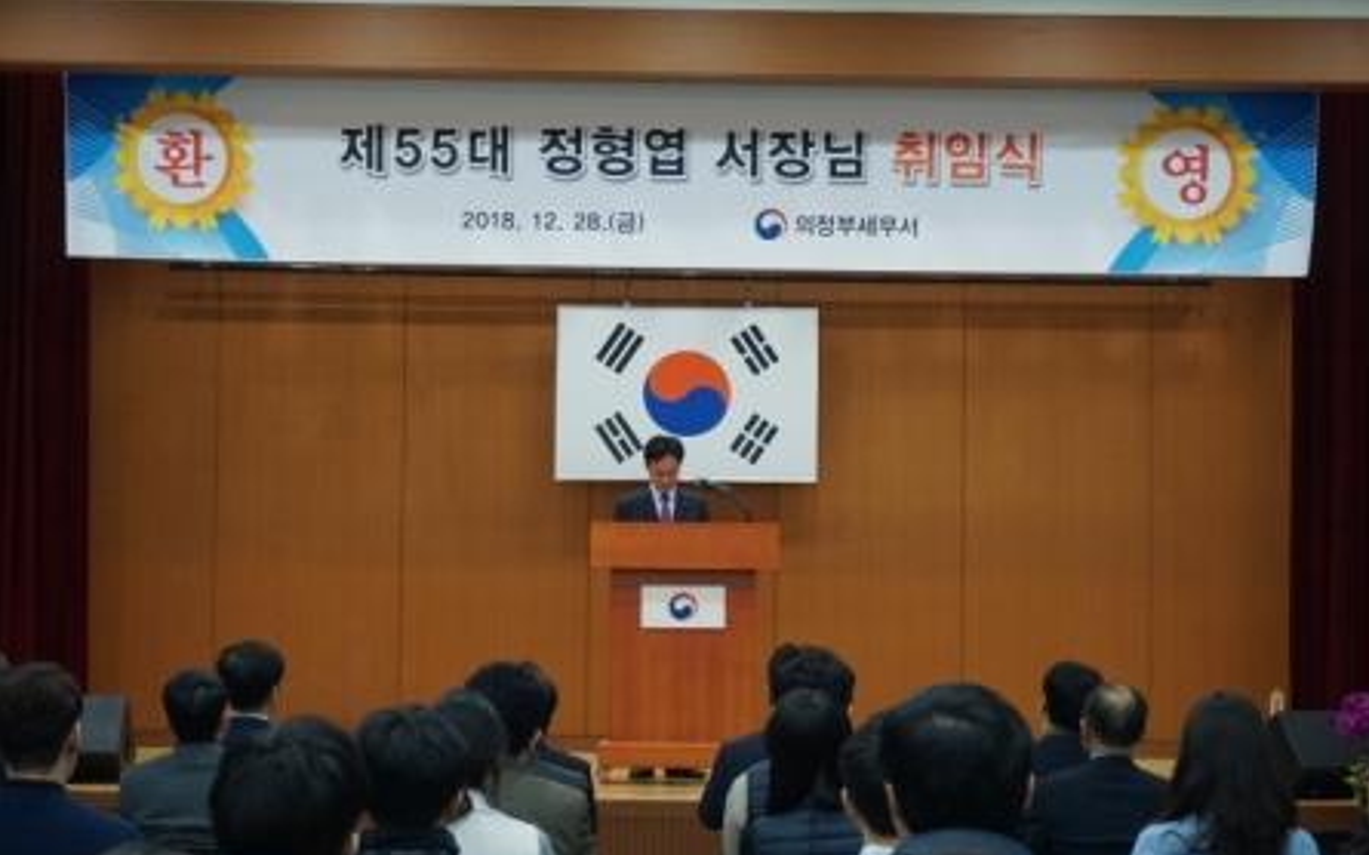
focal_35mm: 77
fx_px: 2872
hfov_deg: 26.8
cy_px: 457
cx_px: 686
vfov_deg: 16.9
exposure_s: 1/160
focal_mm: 50
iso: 2500
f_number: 5.6
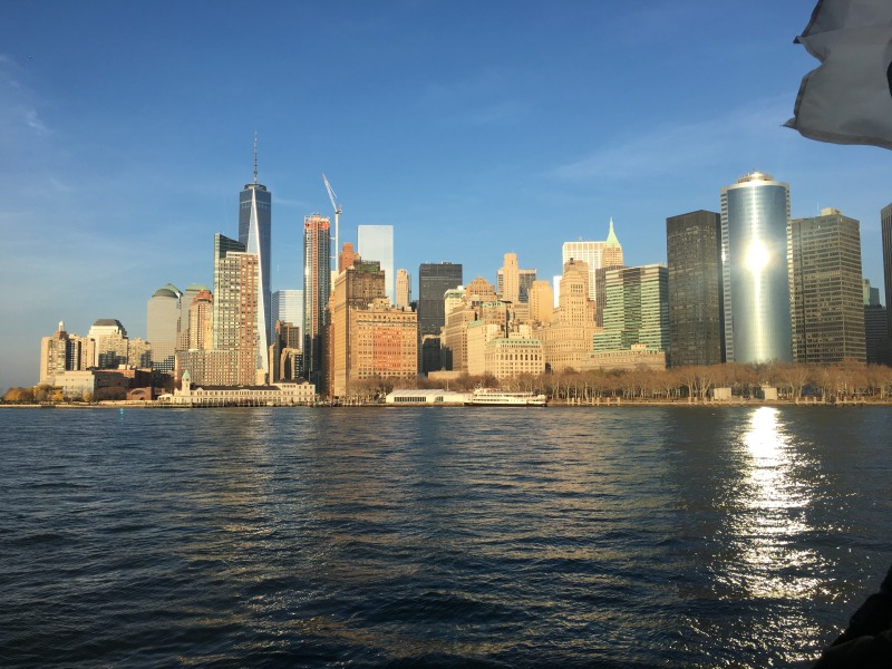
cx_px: 446
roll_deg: +1.3
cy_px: 334
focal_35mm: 29
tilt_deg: +5.8
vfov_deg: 48.2
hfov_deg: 61.7
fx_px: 747
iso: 25
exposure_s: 1/1374
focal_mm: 4.15
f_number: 2.2
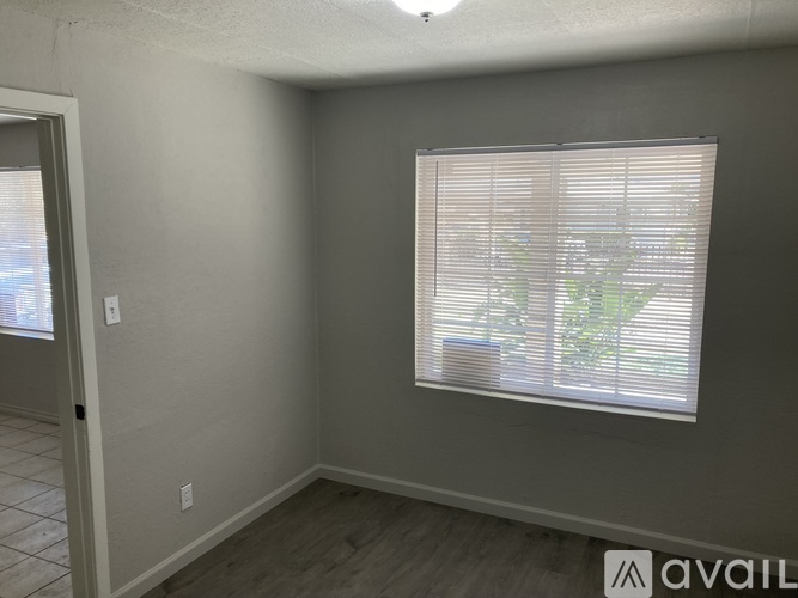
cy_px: 299
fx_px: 645
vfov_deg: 49.7
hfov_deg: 63.5
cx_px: 399
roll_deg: +0.2
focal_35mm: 28
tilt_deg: -9.0
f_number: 1.8
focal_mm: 3.99
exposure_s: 1/120
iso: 50
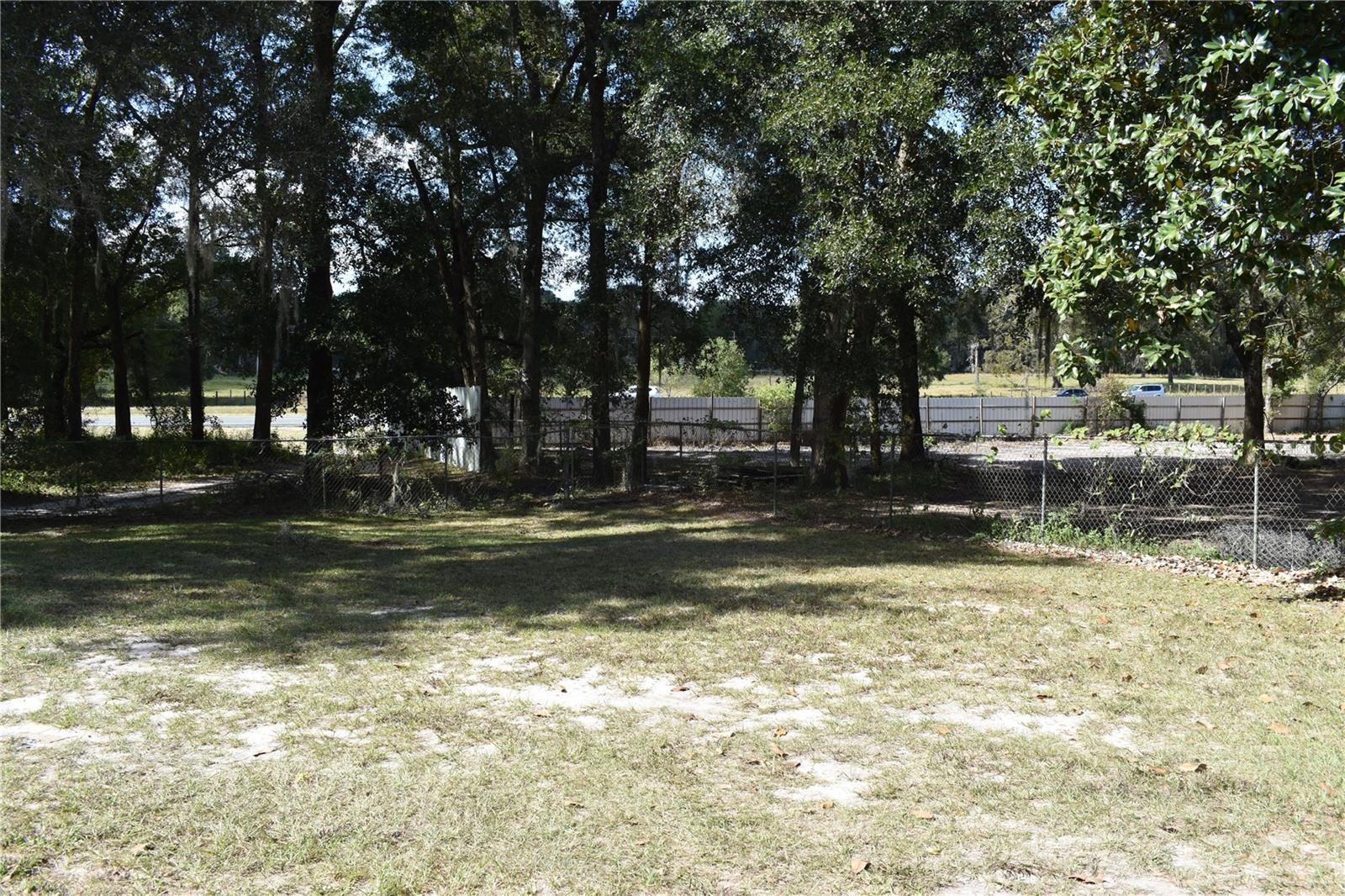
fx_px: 1233
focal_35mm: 33
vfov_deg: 40.0
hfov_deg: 57.2
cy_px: 448
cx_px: 672
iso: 200
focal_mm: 22
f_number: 8
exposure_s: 1/250
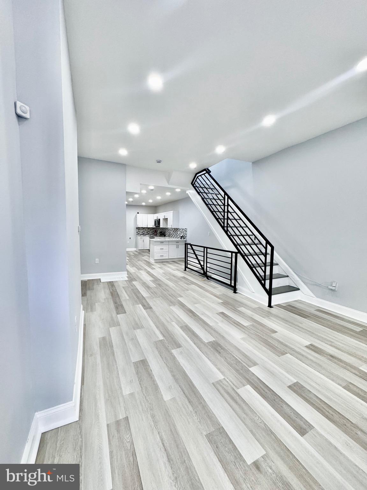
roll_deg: -0.9
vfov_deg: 102.1
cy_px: 245
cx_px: 184
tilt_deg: -5.4
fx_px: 198
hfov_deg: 85.7
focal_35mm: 14
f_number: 2.2
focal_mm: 2.22
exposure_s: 1/120
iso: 160
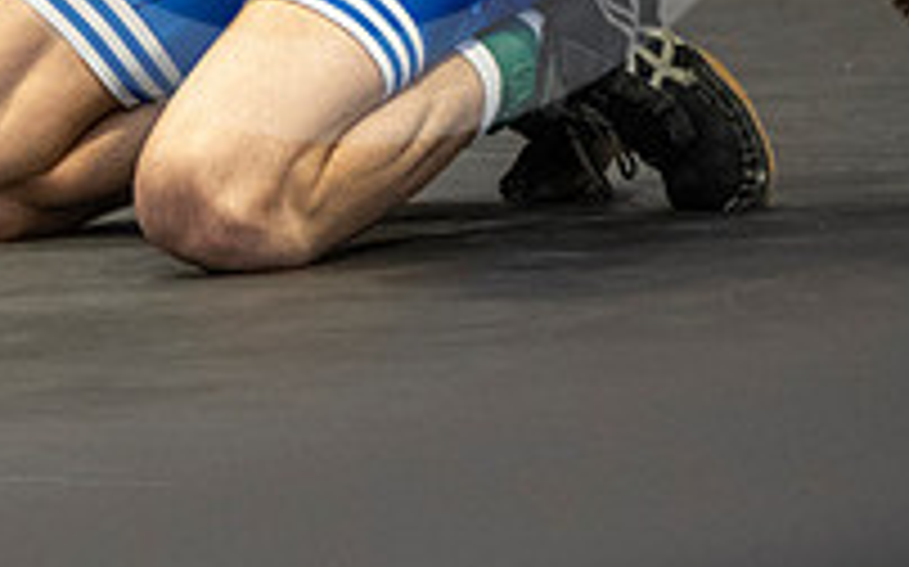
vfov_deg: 1.6
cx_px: -78
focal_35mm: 817
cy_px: -98
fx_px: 20228
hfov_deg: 2.6
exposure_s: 1/1000
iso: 3200
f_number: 2.8
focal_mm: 190
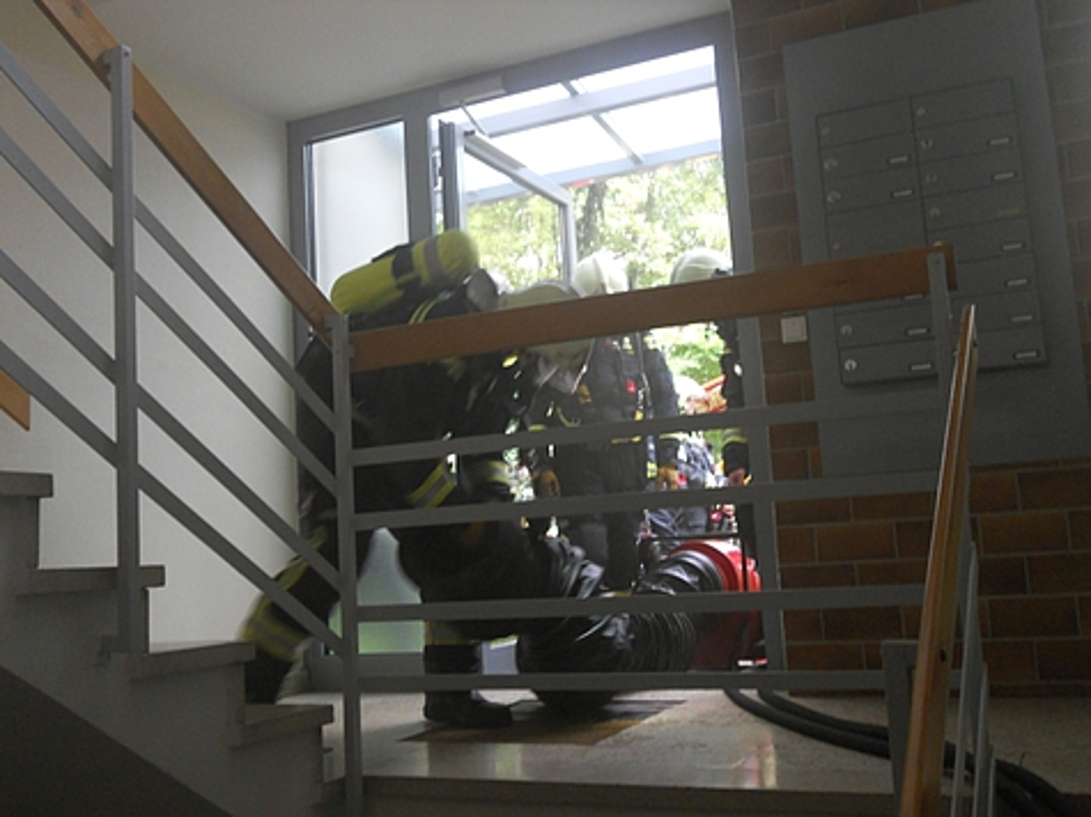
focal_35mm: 38
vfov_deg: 37.7
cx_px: 546
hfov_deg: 49.0
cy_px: 408
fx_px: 1197
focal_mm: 6.9
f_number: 3.9
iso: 250
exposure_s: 1/30
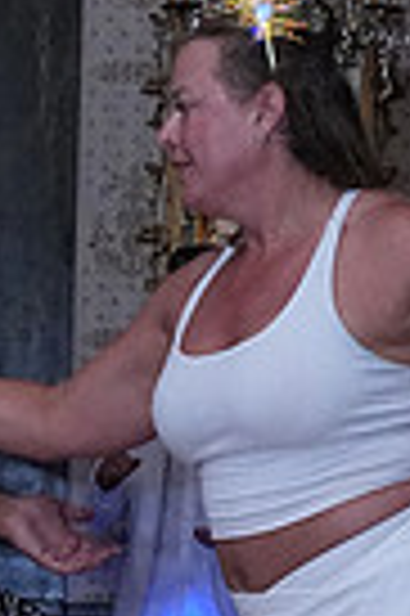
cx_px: -79
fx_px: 3339
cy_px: 773
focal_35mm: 195
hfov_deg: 7.0
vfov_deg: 10.4
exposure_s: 1/200
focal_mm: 31
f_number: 7.1
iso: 5000
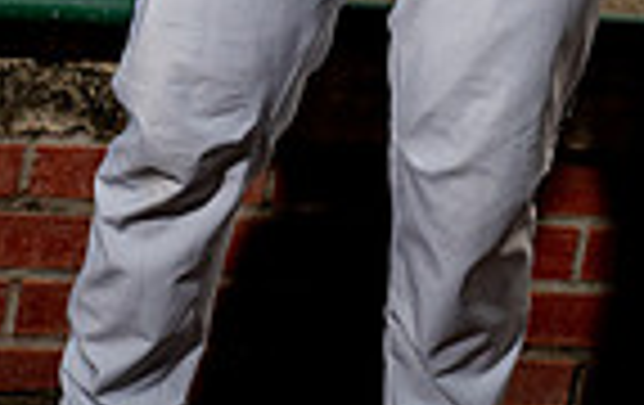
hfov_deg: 9.3
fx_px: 3939
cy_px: -562
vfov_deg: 5.7
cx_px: 518
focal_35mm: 224
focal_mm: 70
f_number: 13
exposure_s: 1/250
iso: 400
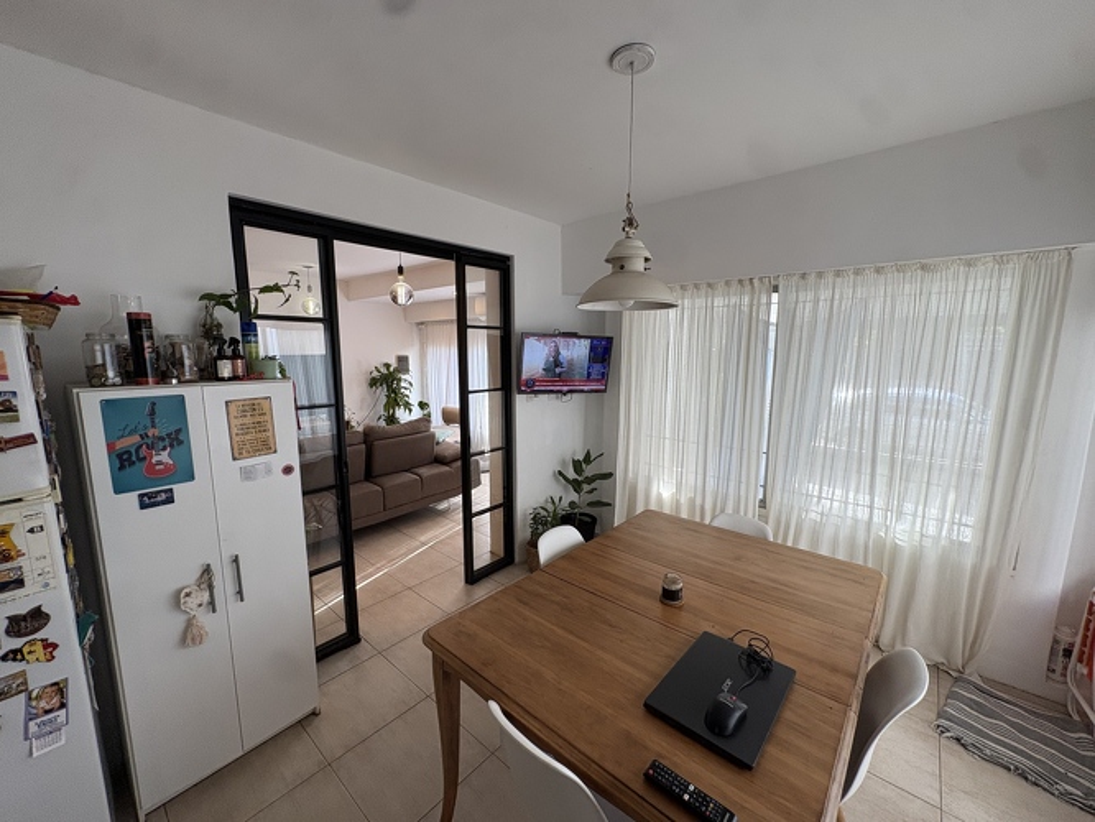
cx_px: 548
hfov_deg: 102.0
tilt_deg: -7.8
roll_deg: +0.4
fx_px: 443
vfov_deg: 85.7
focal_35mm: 14
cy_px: 411
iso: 160
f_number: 2.2
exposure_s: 1/120
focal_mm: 2.22
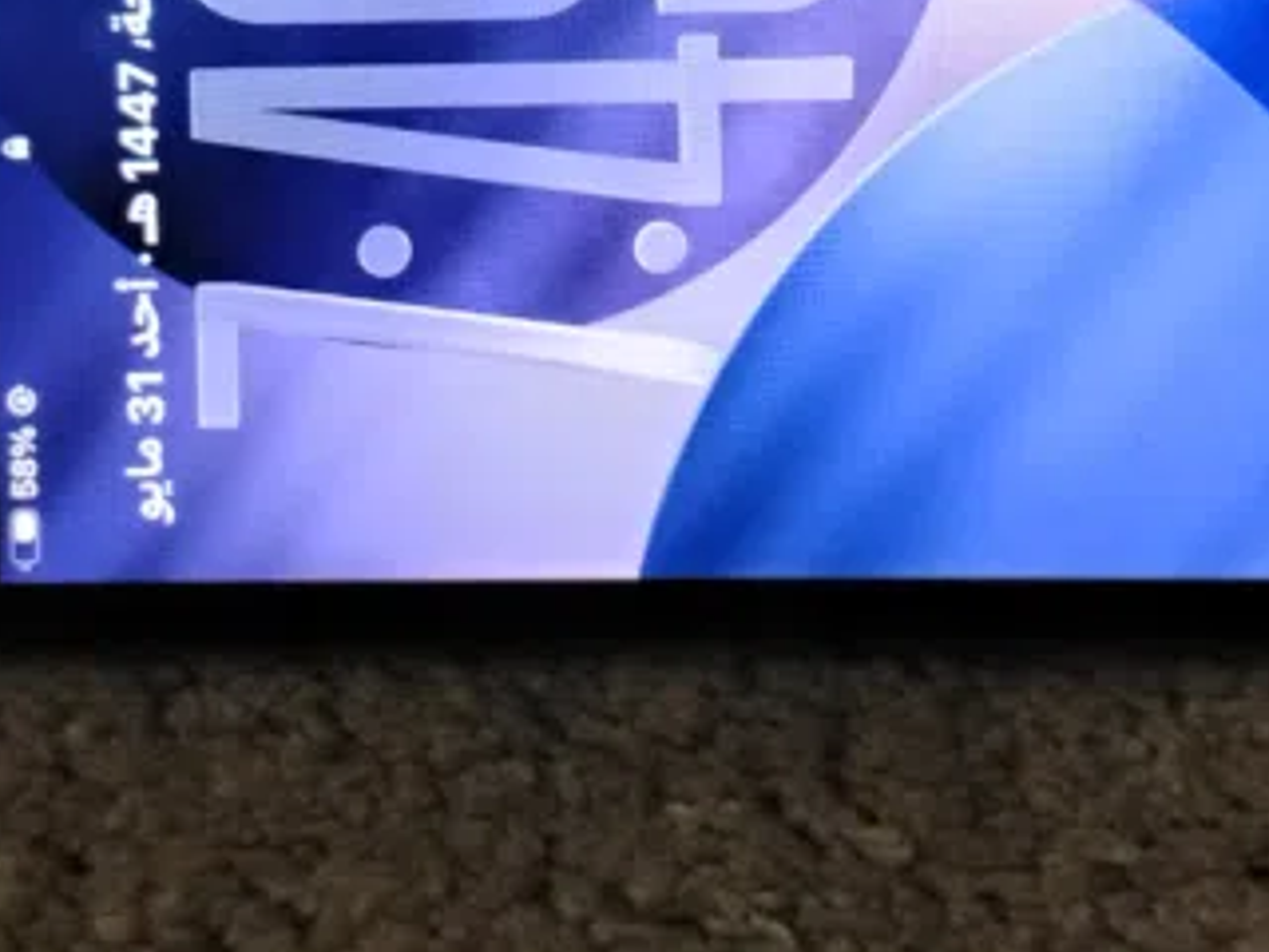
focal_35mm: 84
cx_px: 571
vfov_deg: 17.3
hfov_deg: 23.3
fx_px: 3079
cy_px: 83
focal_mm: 4.05
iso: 753
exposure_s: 1/25
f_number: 1.8
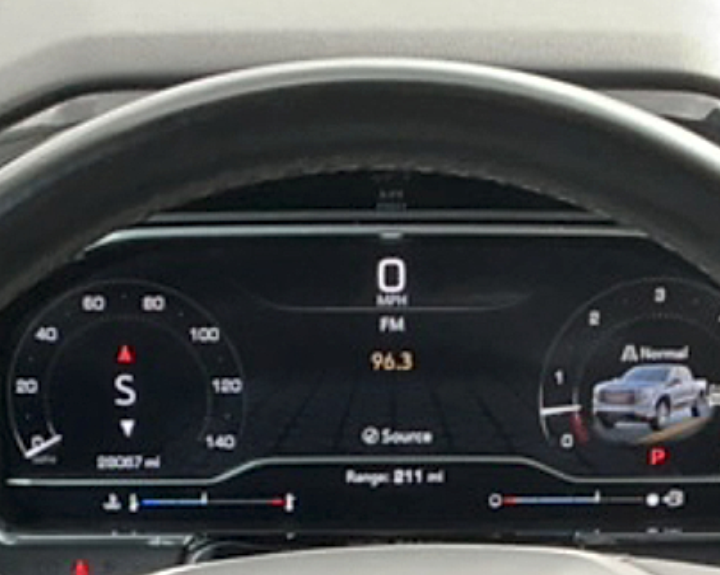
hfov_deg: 16.6
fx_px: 2471
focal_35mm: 116
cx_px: 444
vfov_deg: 12.9
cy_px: 725
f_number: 1.8
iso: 40
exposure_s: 1/60
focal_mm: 3
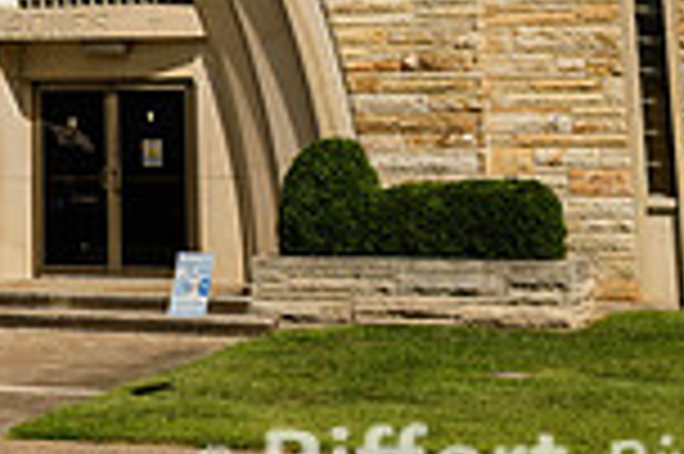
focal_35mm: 111
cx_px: -104
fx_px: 2107
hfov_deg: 17.7
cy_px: -326
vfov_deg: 11.5
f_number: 8
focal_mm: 29
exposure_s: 1/400
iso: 100
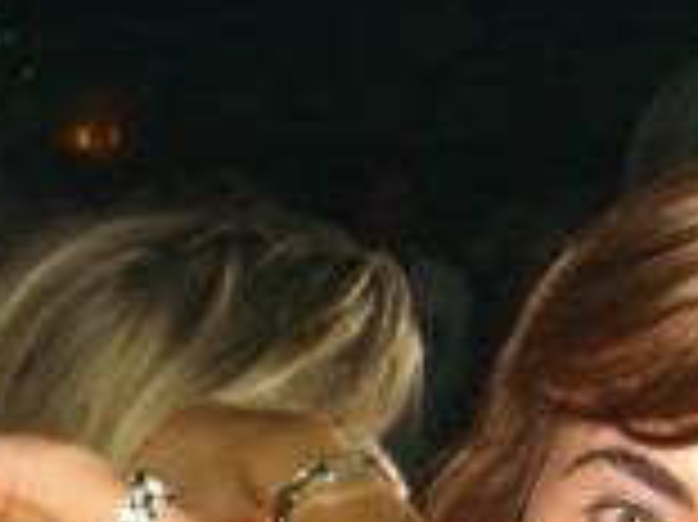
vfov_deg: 9.6
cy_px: 918
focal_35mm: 147
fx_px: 2962
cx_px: 95
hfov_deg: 13.3
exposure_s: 1/60
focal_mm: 7.9
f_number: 2.8
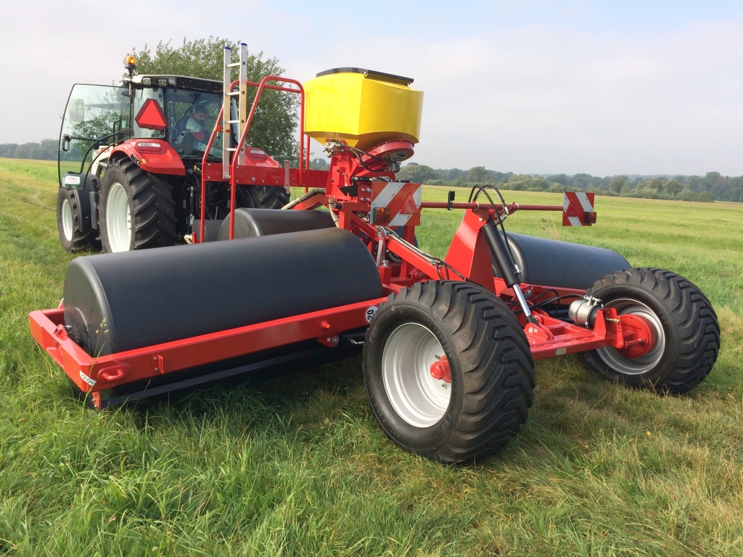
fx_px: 622
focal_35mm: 29
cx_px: 372
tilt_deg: -8.2
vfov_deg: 48.2
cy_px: 278
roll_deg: -3.1
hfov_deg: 61.7
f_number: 2.2
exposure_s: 1/1368
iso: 32
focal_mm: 4.15
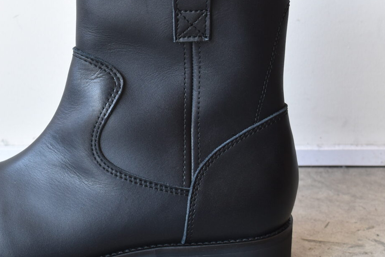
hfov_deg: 24.7
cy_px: 98
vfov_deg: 16.9
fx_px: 867
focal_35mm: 81
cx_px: 91
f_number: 5.6
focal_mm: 26
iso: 400
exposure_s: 1/40
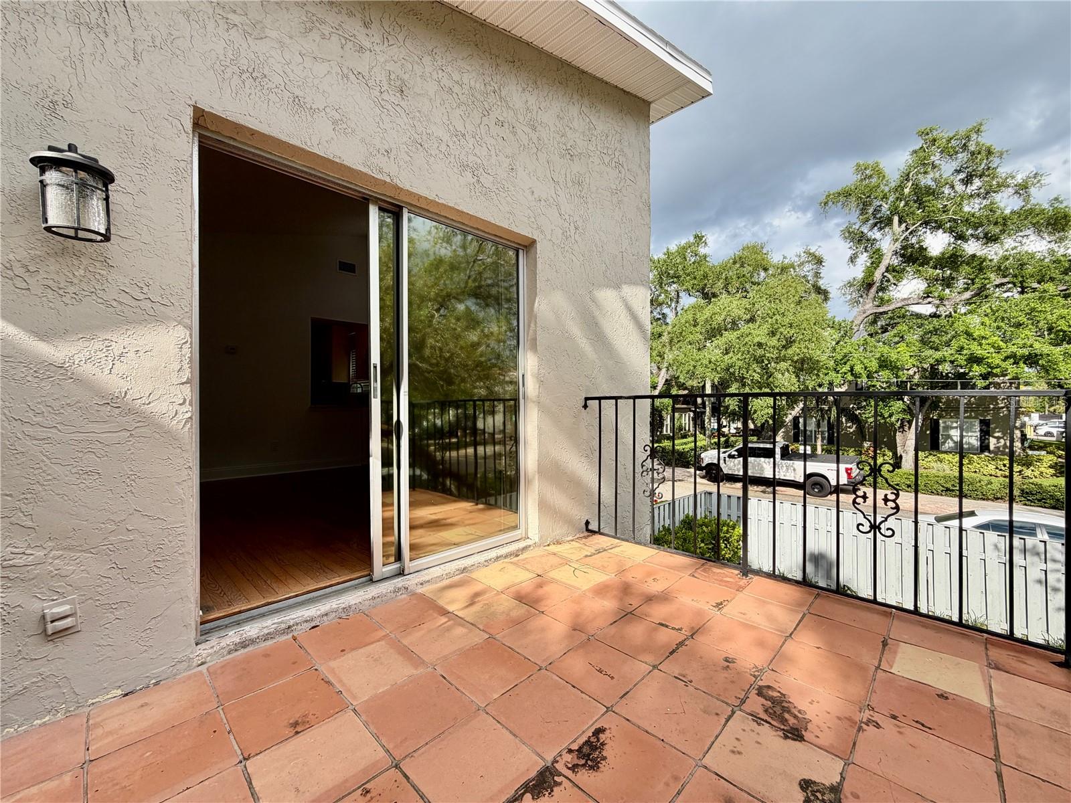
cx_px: 536
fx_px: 433
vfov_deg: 85.7
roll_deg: +0.4
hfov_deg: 102.1
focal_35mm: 14
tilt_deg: +0.6
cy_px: 402
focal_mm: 2.22
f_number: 2.2
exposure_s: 1/527
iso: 40
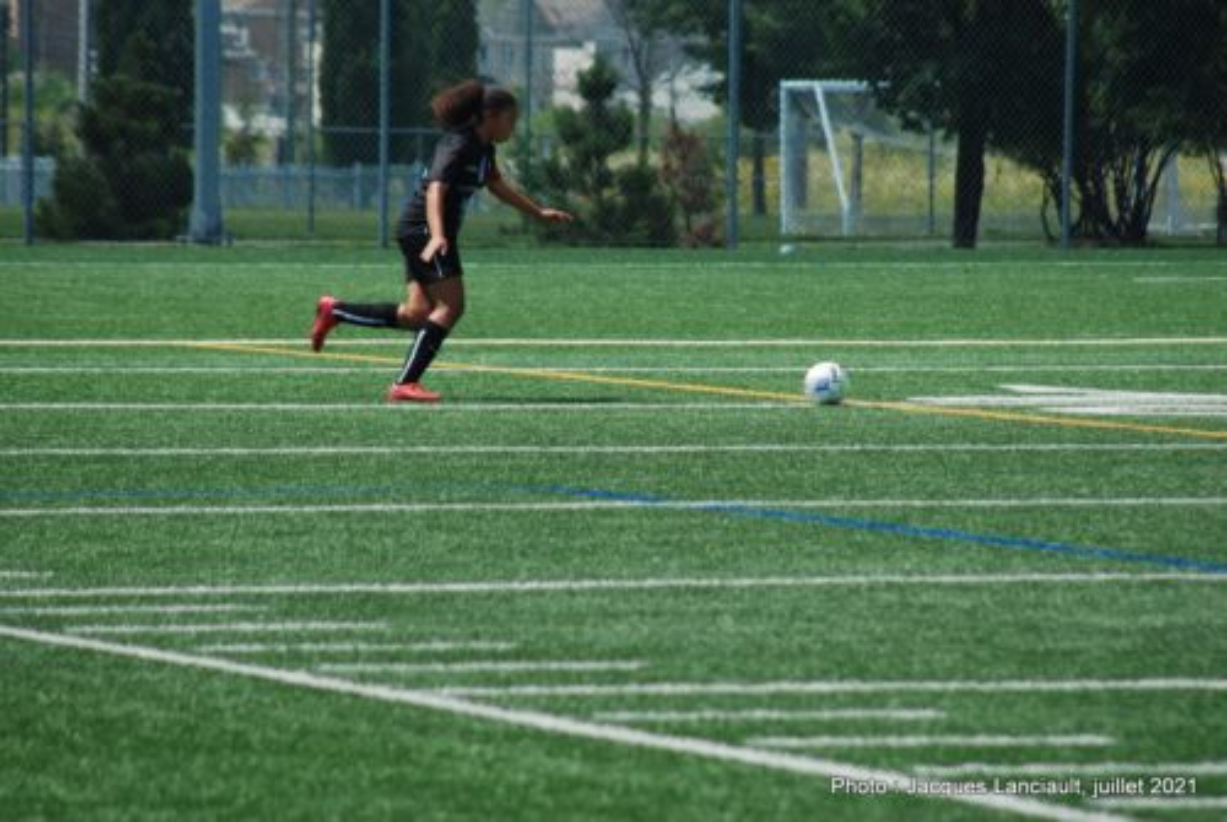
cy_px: 411
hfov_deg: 6.9
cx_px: 614
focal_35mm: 300
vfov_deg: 4.6
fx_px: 10240
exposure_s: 1/500
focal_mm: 200
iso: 200
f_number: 5.6
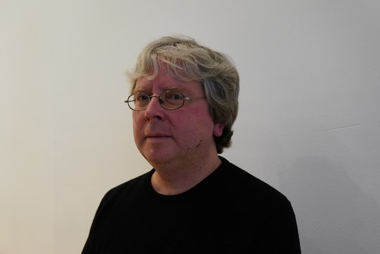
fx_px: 496
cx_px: 152
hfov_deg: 41.7
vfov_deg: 28.6
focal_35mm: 47
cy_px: 155
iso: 4000
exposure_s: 1/100
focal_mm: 36
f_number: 2.8
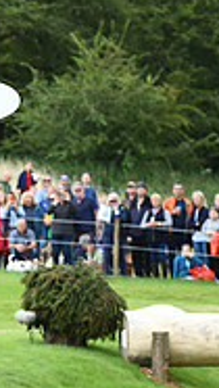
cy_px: 259
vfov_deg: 6.0
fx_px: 3696
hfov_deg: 3.3
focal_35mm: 359
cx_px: -323
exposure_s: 1/1250
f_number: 5.6
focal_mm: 110
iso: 1400
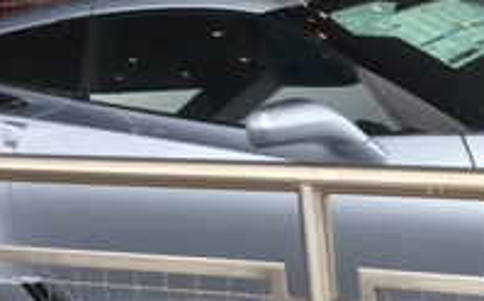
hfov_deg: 19.9
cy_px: 194
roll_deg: +2.6
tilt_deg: -11.8
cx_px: 557
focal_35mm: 99
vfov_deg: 13.2
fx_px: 1305
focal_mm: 4.15
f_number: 2.2
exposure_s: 1/215
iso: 25
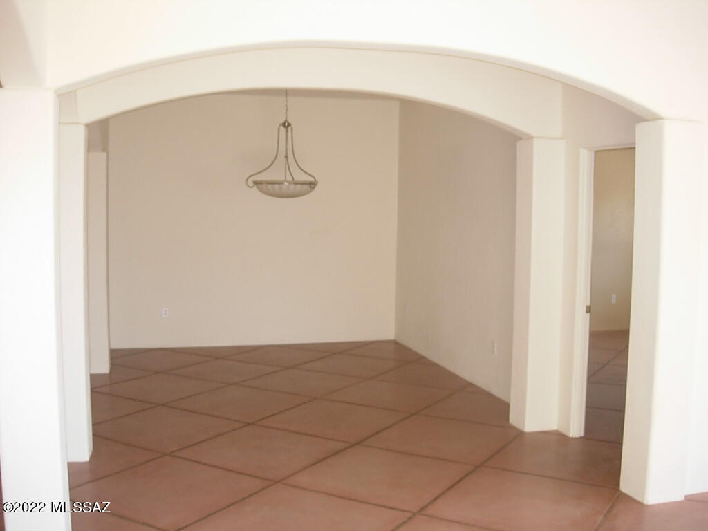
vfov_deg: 37.7
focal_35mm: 38
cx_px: 354
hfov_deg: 49.0
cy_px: 266
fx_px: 777
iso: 79
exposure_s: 1/36.9
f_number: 2.8
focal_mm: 7.8
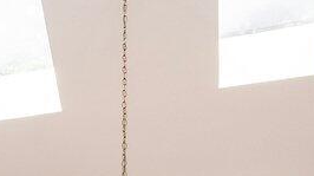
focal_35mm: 113
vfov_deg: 9.5
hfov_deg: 14.5
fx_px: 940
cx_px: -372
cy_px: 427
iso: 640
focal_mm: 14
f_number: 10
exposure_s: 1/6
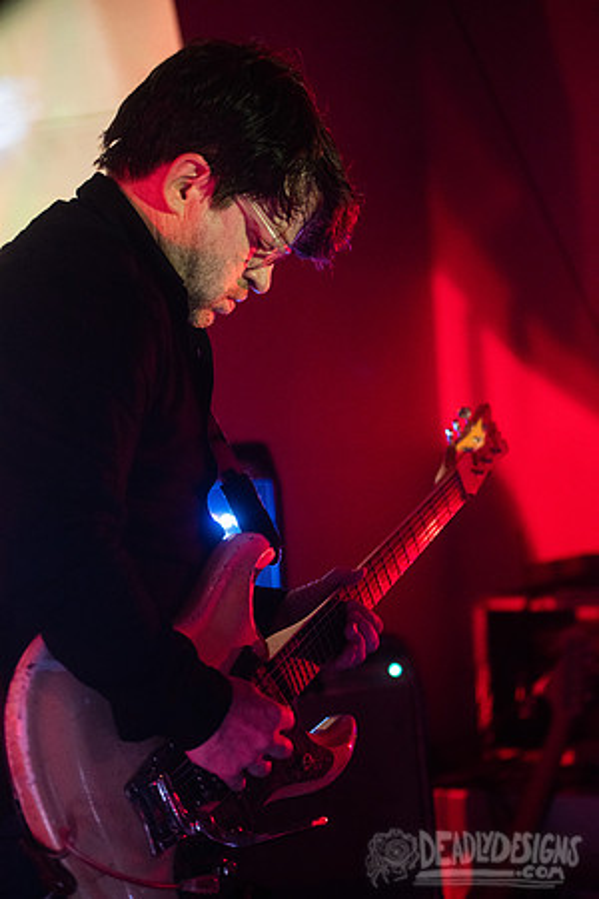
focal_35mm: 80
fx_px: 1997
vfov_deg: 25.4
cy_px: 450
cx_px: 300
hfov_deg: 17.1
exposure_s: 1/100
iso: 3200
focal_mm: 80
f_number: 3.2
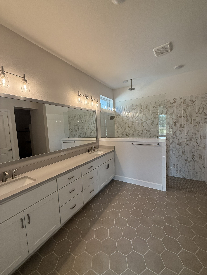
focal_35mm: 14
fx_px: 112
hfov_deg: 85.7
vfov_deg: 102.1
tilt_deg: -1.7
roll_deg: +3.7
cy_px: 138
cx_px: 104
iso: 80
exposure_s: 1/99
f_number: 2.2
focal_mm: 2.22
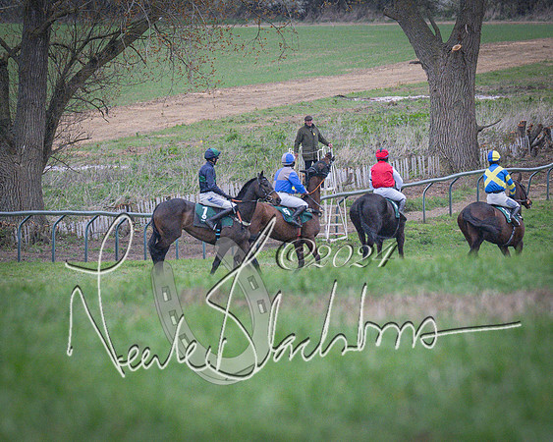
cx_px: 299
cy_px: 174
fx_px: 10458
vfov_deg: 2.4
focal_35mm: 639
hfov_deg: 3.0
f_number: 4
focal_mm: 200
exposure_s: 1/1000
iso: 1600
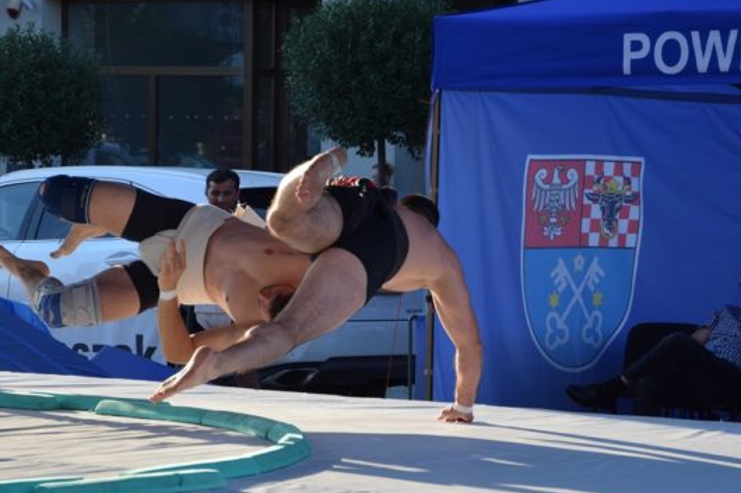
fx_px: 3580
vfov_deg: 7.9
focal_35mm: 174
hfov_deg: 11.8
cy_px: 284
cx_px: 309
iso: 720
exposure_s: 1/1000
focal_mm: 80
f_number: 5.3
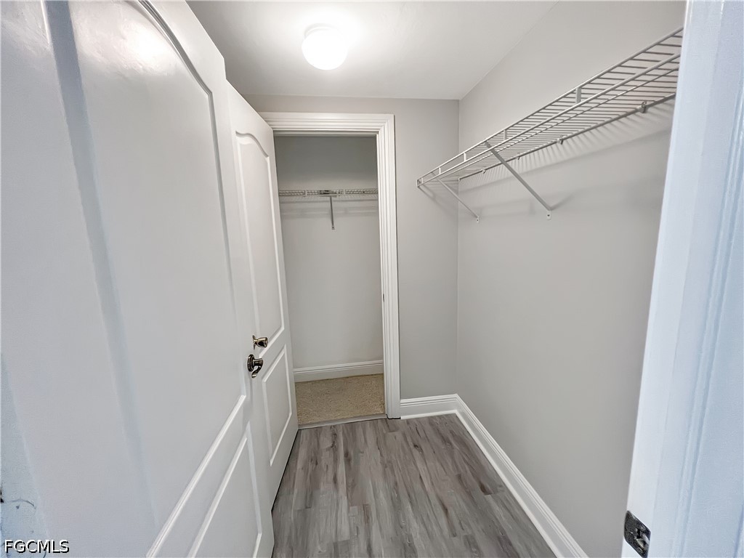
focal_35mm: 13
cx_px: 372
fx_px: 279
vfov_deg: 89.9
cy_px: 279
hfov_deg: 106.2
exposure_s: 1/60
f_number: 1.8
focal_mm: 1.57
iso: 250
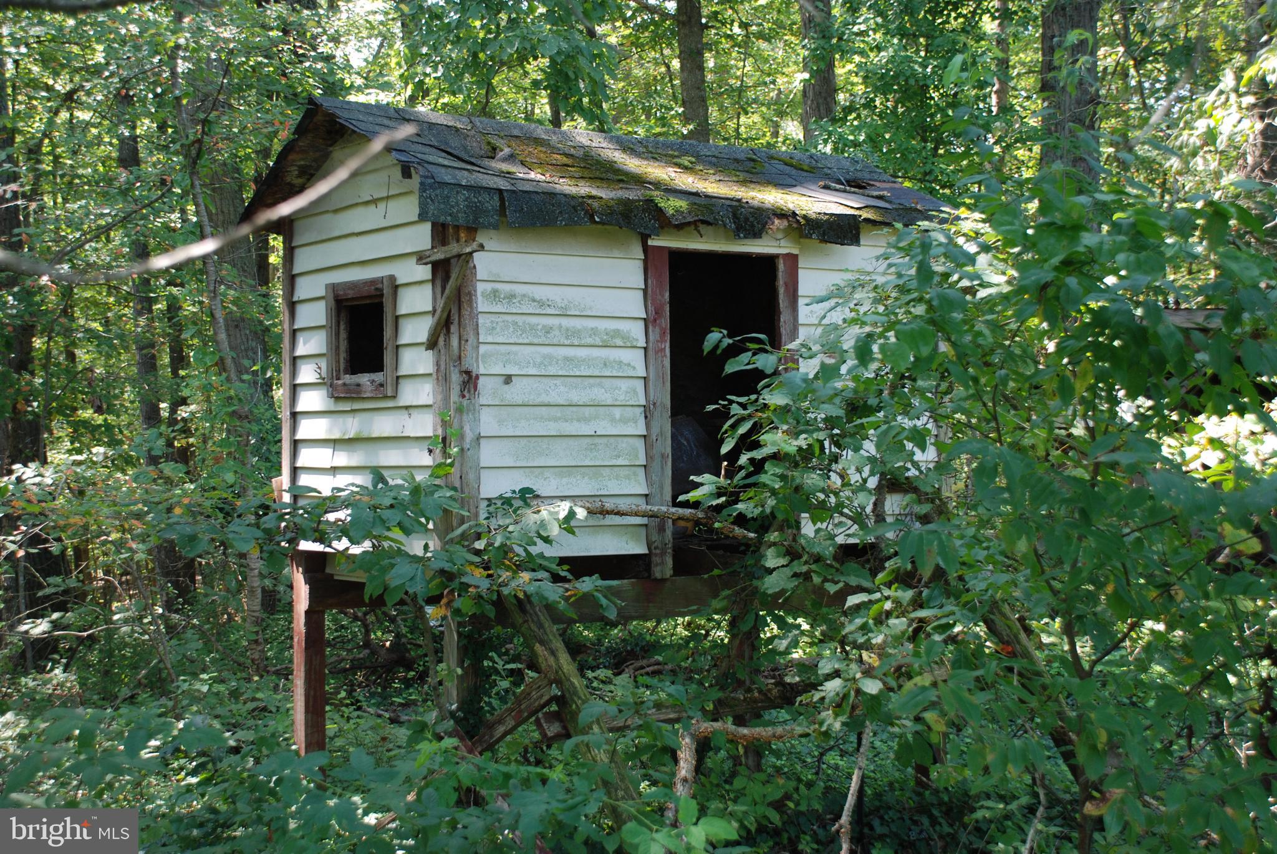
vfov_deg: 25.8
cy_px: 427
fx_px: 1864
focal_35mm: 52
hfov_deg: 37.8
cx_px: 638
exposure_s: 1/60
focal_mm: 35
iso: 200
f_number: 4.5
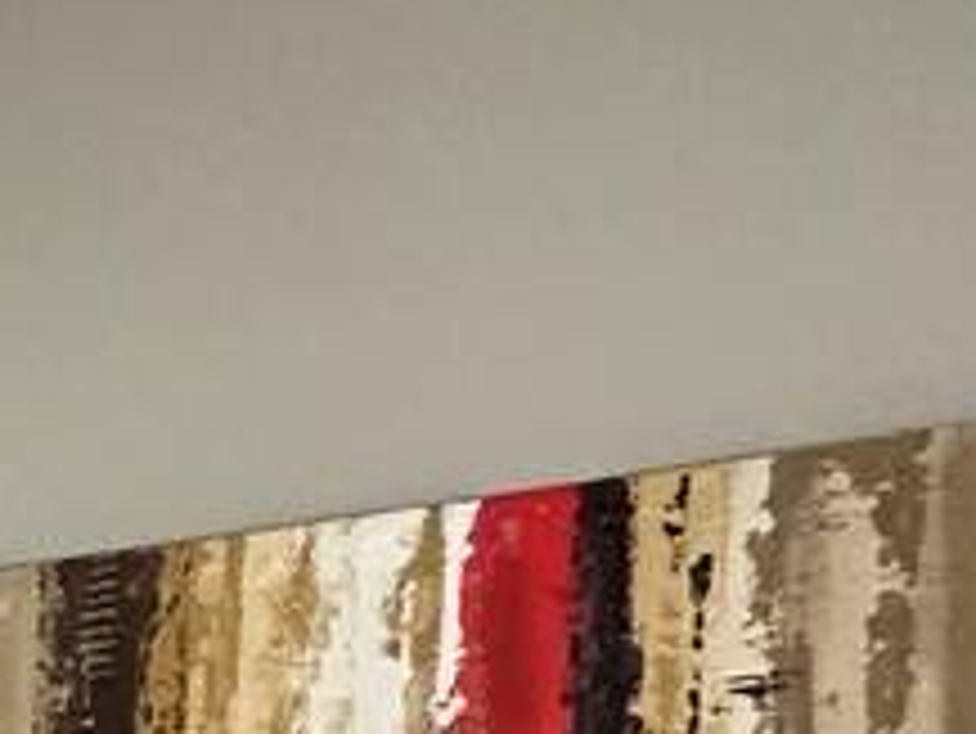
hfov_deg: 14.0
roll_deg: -2.4
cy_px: 1166
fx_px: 2624
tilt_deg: +0.8
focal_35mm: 93
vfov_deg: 14.6
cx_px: -1412
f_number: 2.2
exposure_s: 1/60
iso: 500
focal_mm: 2.22
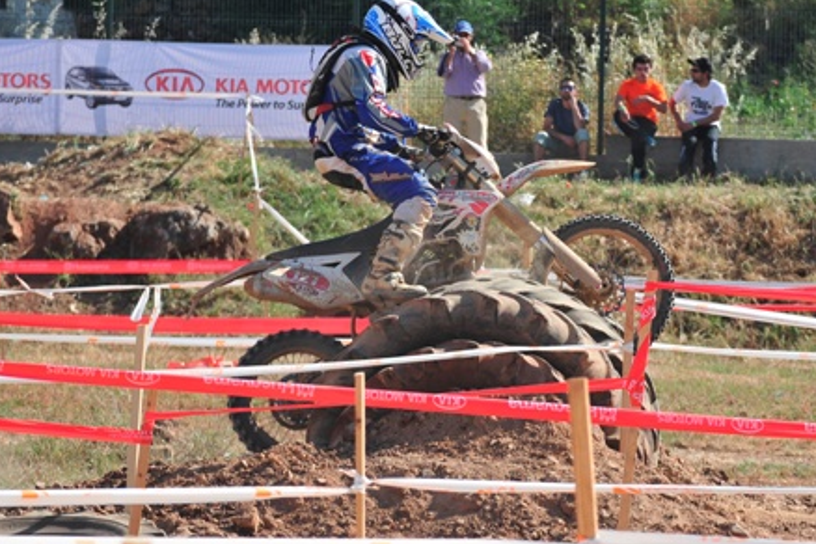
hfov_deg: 11.1
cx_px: 412
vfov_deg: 7.4
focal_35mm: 185
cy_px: 270
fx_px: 4193
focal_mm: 120
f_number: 5
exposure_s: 1/640
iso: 200
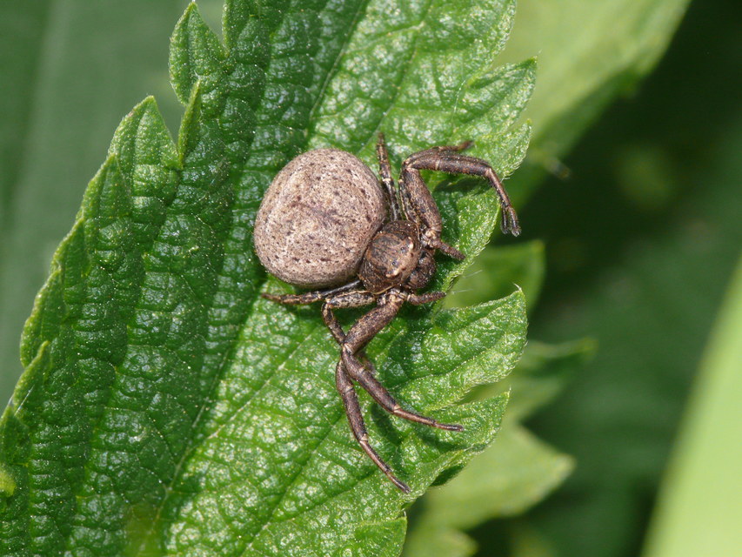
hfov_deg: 8.5
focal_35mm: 232
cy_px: 278
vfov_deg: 6.4
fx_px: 4974
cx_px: 371
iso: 200
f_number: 9
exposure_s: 1/250
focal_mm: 49
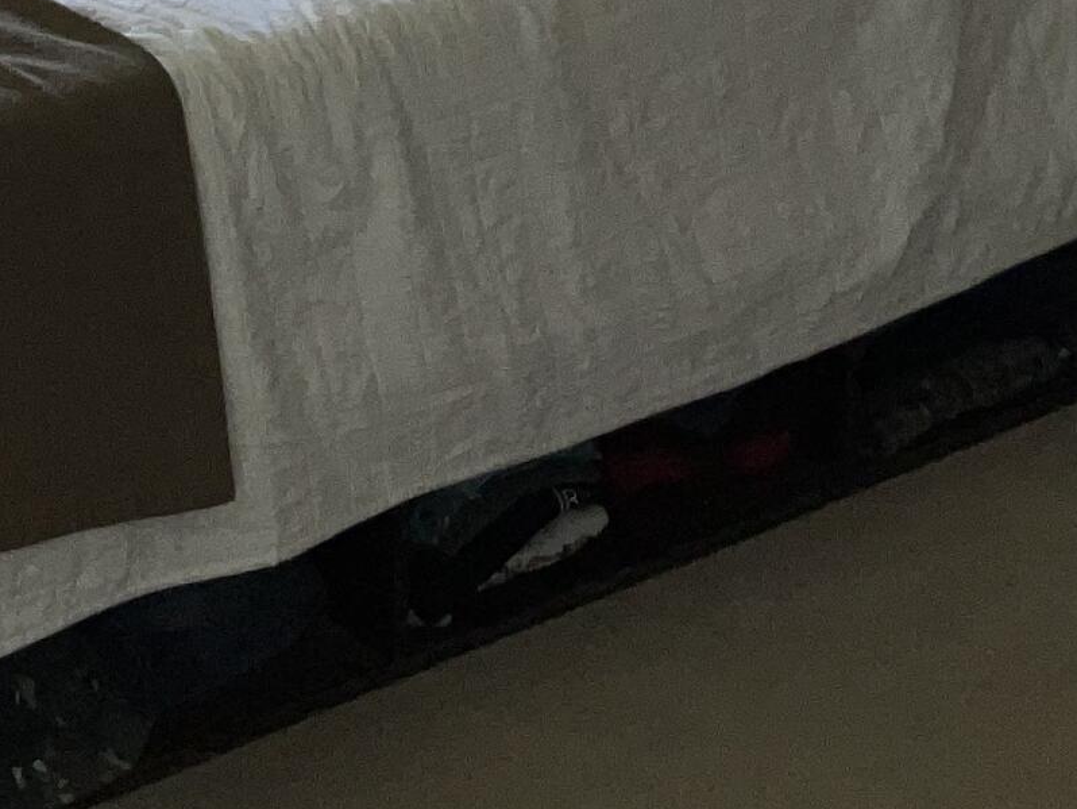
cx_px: 49
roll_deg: -0.4
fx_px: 3392
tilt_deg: -9.8
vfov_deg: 12.3
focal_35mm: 109
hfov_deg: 17.7
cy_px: -685
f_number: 1.8
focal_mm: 3
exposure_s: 1/60
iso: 16
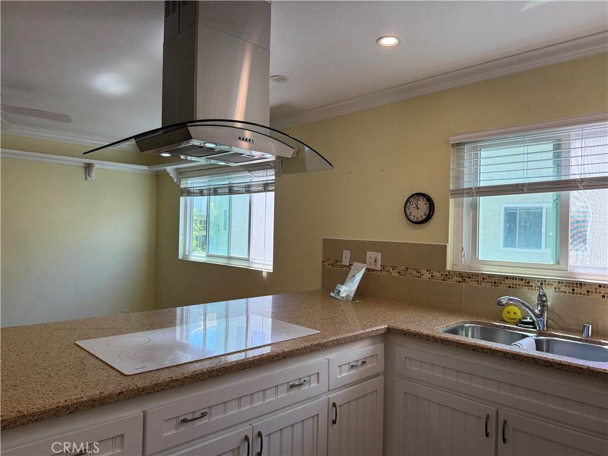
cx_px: 304
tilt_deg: +0.5
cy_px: 228
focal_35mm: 24
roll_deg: -1.8
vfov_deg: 56.8
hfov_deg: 71.6
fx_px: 422
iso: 80
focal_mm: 6.76
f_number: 1.78
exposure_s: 1/263
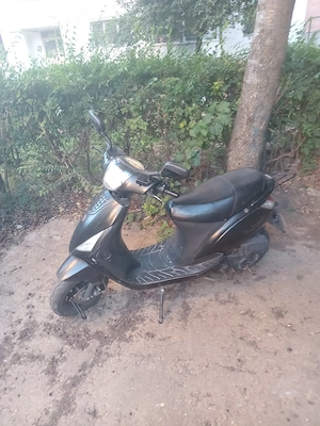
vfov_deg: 69.4
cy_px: 213
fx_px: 308
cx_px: 160
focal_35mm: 25
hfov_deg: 54.9
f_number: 1.8
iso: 1131
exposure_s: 1/33.3
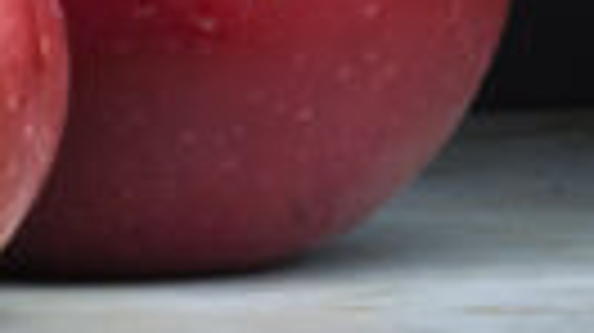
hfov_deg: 2.0
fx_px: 16824
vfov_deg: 1.1
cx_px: -360
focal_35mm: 1069
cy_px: -315
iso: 250
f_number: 36
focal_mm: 200
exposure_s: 63.7
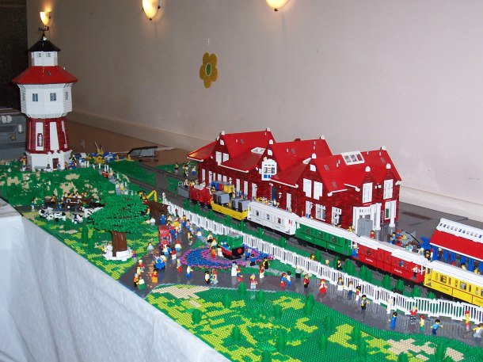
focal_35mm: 46
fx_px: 642
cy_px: 181
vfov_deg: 31.5
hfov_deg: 41.3
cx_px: 242
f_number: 3
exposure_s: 1/60
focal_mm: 7
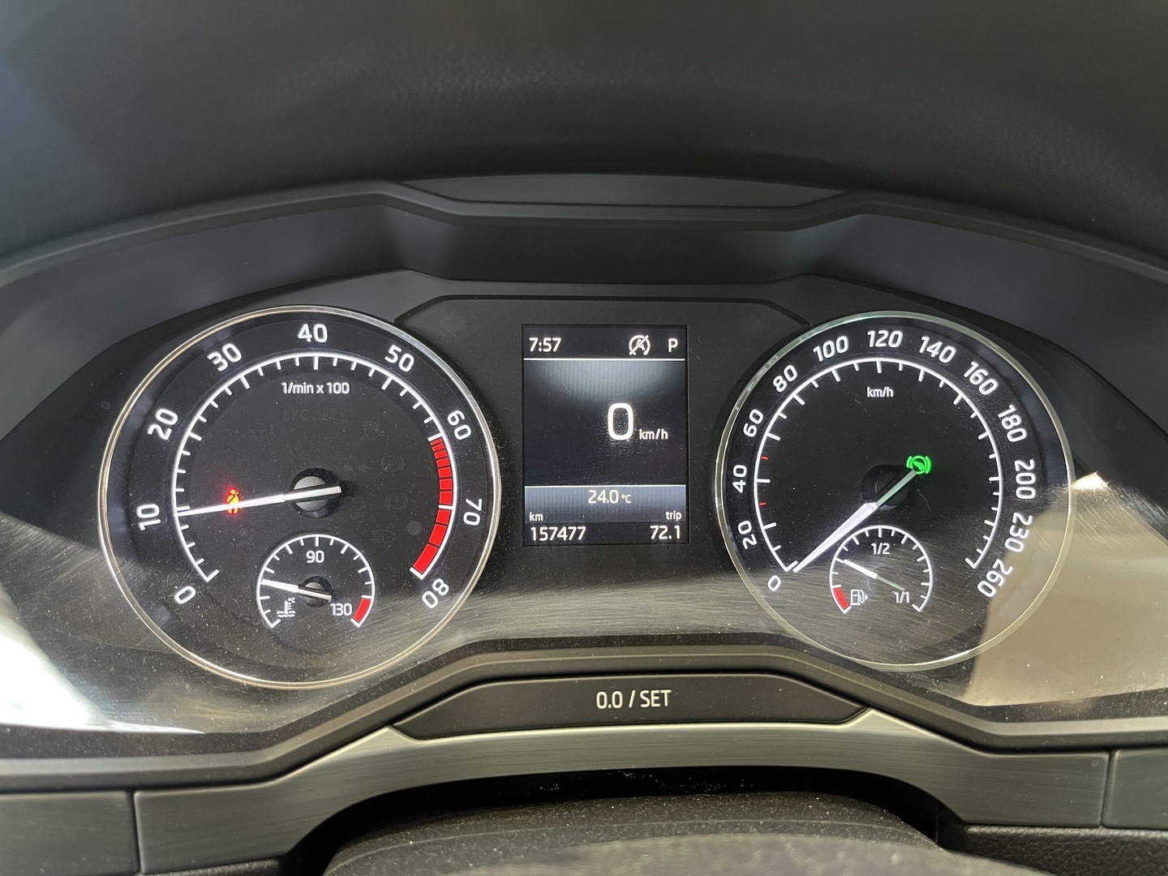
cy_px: 438
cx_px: 584
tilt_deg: -20.0
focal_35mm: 26
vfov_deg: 53.1
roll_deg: -1.7
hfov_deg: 67.3
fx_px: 877
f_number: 1.6
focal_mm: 5.1
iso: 500
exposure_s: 1/35
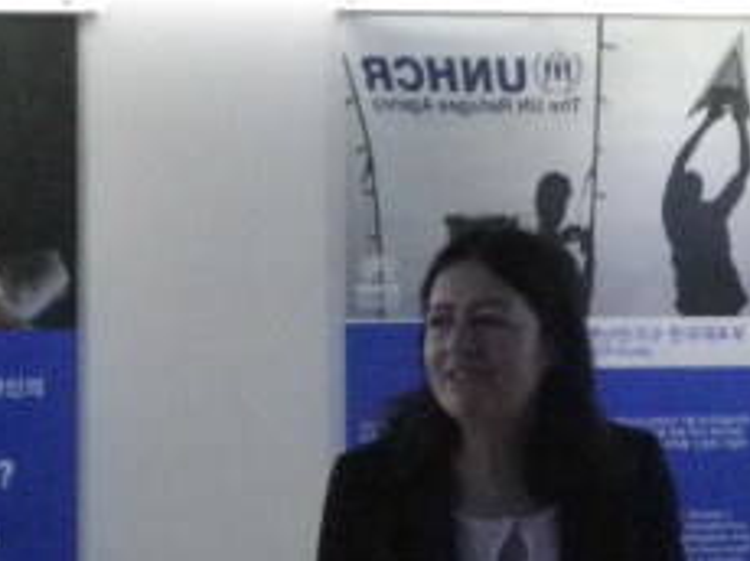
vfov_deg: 11.1
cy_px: 325
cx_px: 623
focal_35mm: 133
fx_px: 2879
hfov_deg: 14.7
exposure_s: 1/50
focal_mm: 8.46
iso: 800
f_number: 4.6
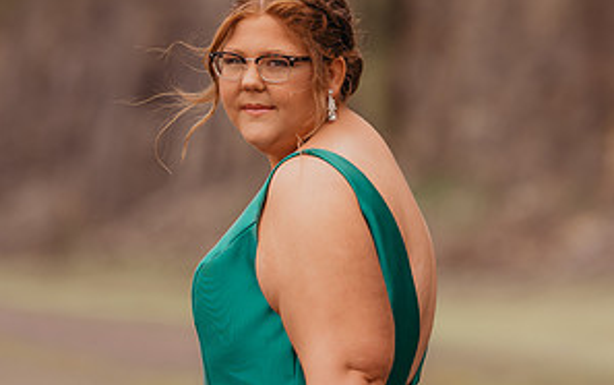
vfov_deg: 8.1
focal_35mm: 162
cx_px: 307
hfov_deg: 12.9
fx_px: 2712
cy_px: 12
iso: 200
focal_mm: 105
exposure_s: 1/2500
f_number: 1.8
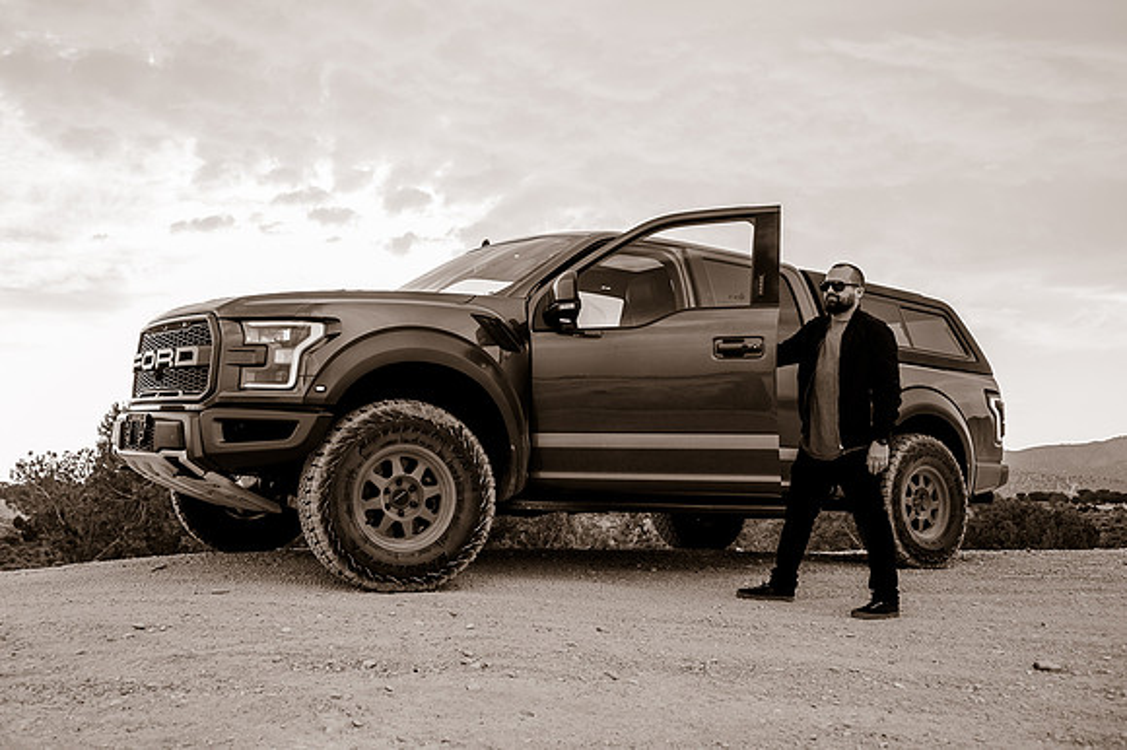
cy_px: 296
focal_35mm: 36
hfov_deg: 53.6
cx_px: 509
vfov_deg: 37.0
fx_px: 1115
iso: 200
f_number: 4
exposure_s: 1/400
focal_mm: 28
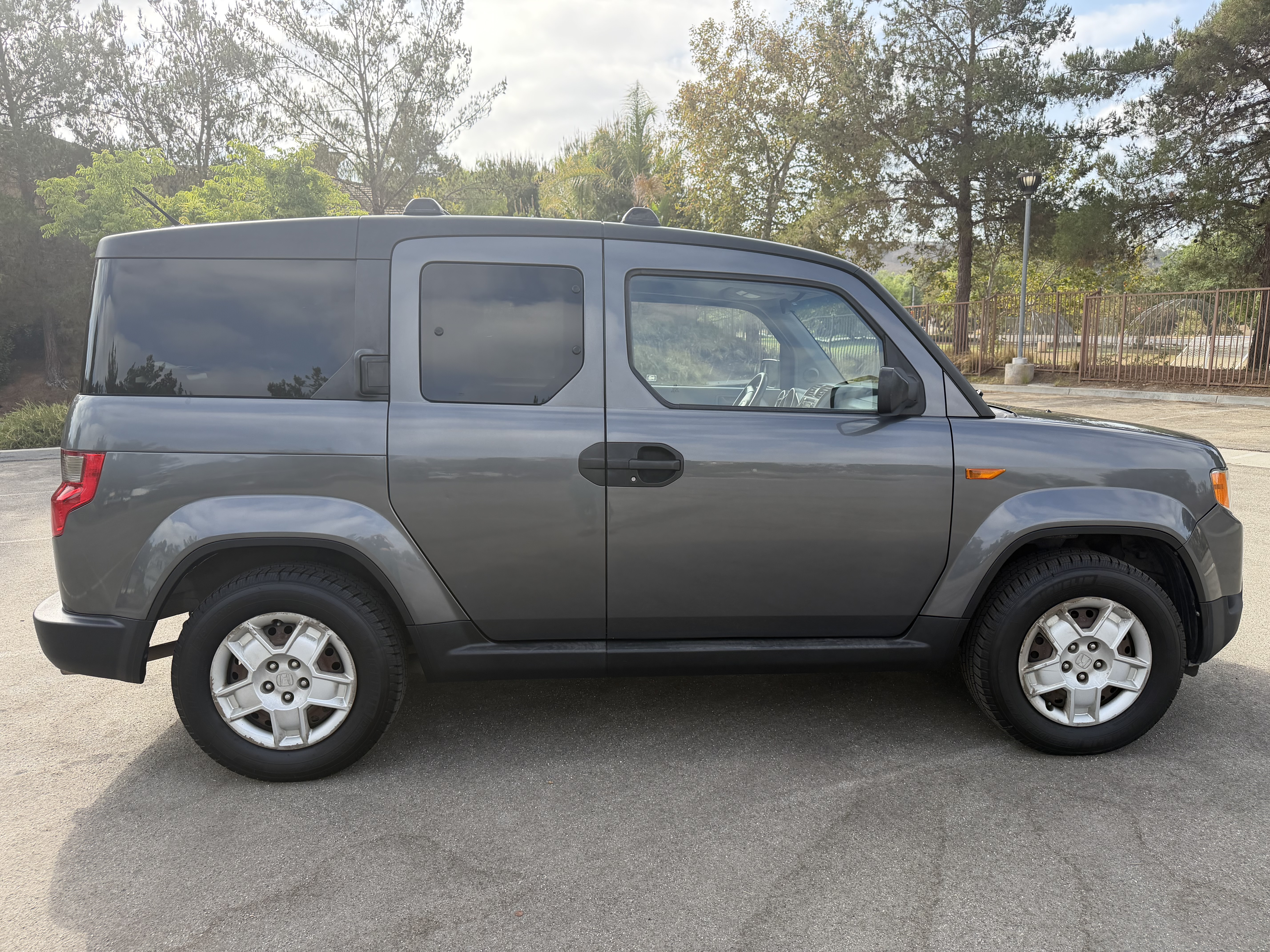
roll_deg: +1.0
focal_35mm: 24
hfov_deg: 71.6
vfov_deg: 56.8
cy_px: 476
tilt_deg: -10.3
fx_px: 881
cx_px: 635
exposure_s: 1/1437
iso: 100
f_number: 1.78
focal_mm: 6.76
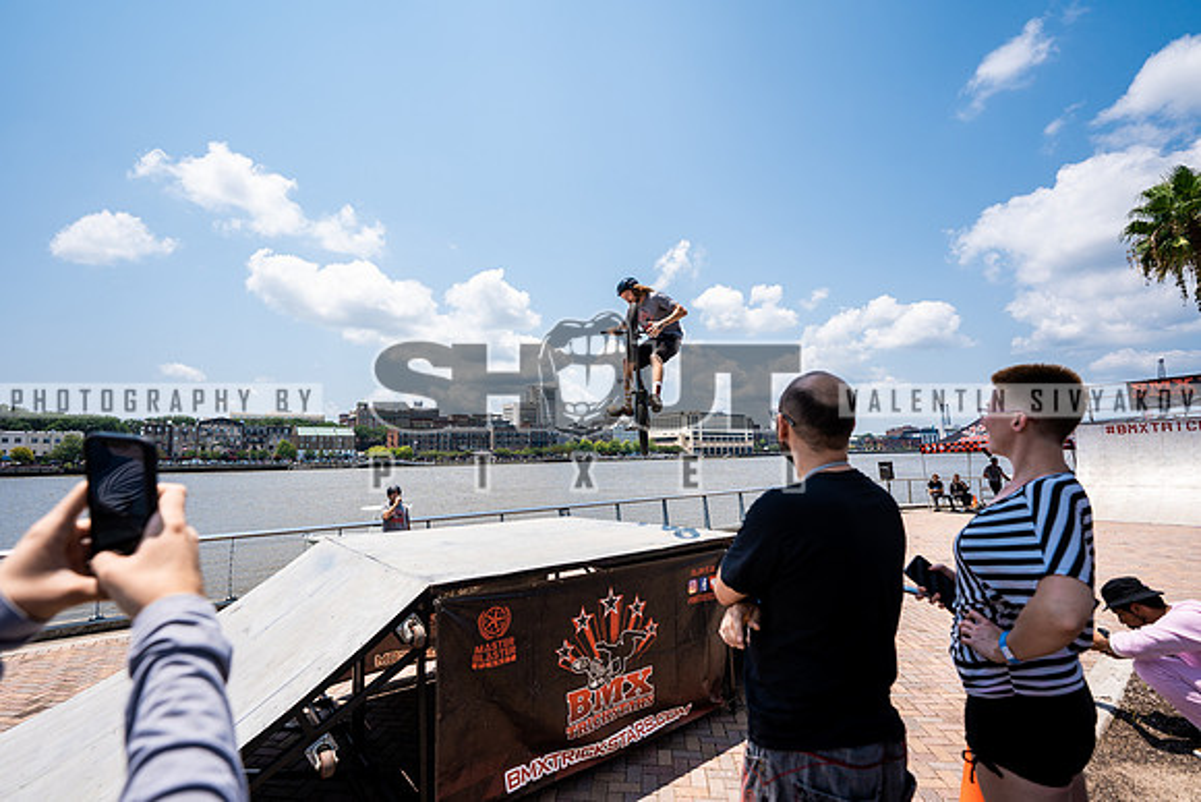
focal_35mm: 15
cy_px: 393
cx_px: 575
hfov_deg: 100.8
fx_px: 497
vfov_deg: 77.8
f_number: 3.2
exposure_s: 1/2500
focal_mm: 14
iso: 125
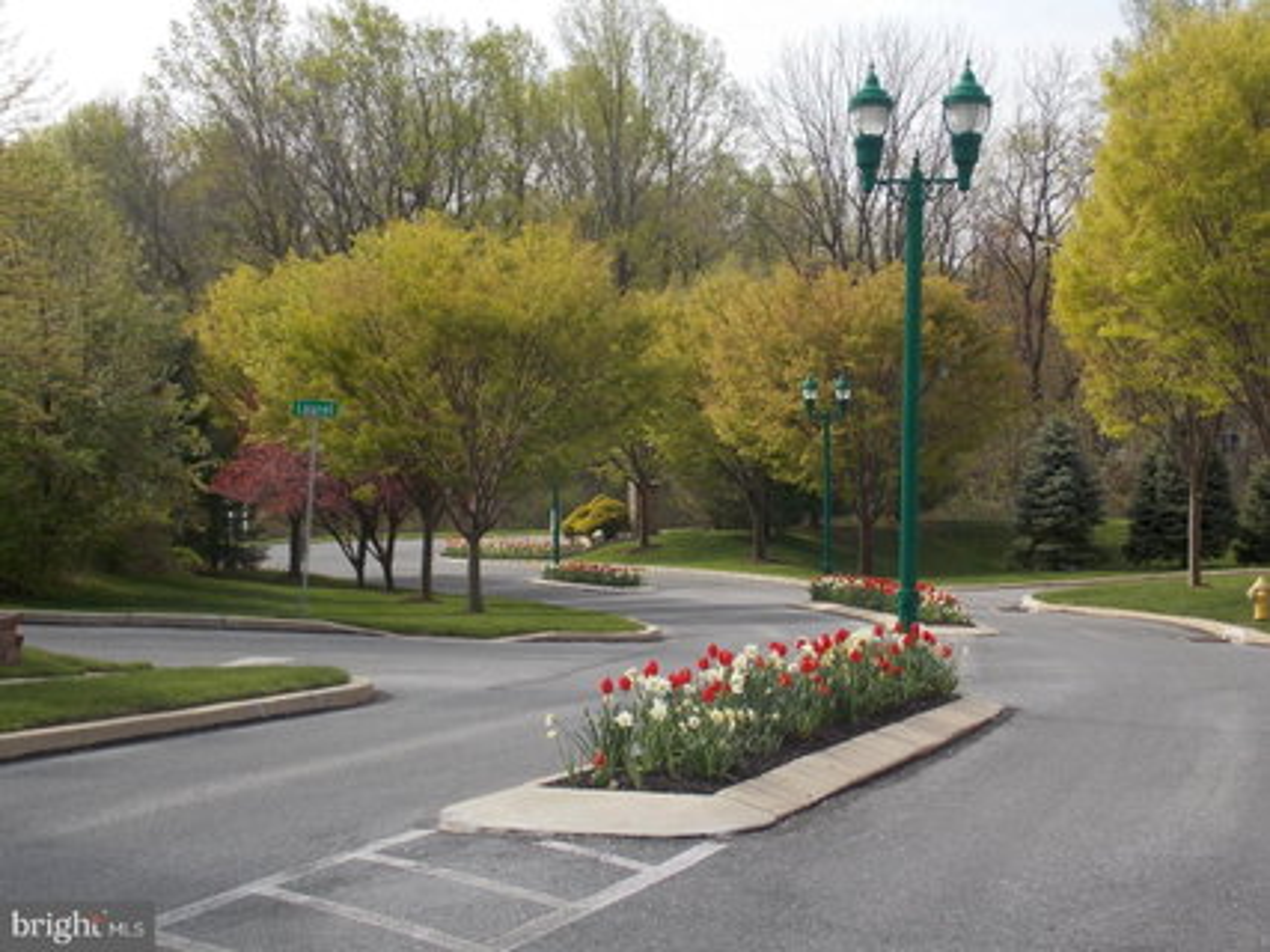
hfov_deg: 27.8
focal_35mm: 70
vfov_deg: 21.0
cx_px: 635
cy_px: 476
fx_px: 2567
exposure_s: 1/320
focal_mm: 12.5
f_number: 4.2
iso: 80
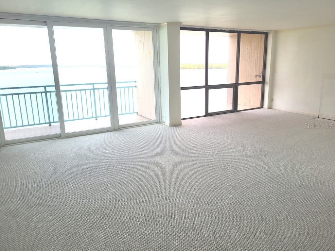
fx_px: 252
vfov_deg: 53.1
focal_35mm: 26
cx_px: 168
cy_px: 126
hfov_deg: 67.3
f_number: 1.8
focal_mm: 5.4
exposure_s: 1/548
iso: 40
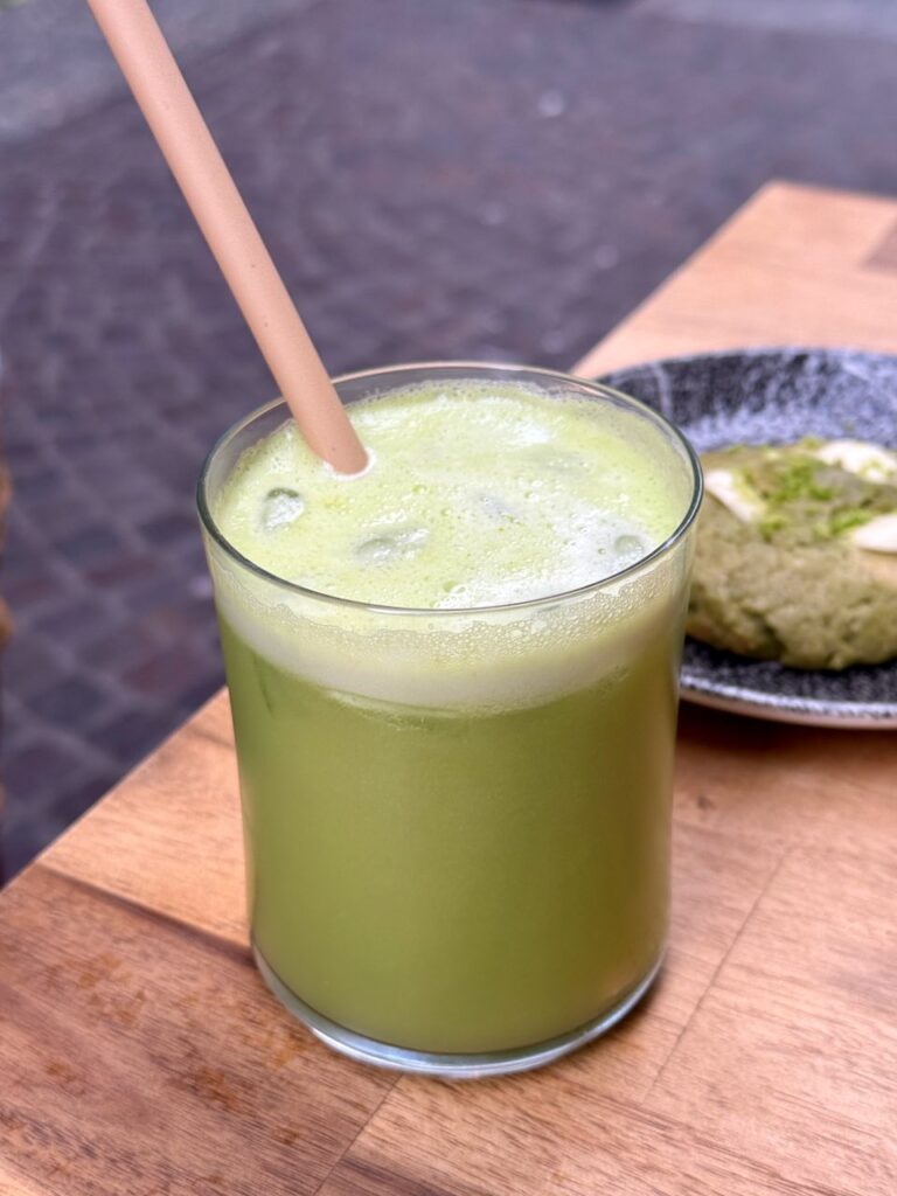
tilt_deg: -36.2
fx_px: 1658
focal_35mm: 48
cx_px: 448
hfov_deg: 30.3
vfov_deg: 39.7
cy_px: 598
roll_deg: -1.1
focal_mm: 6.76
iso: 80
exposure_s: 1/490
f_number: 1.78
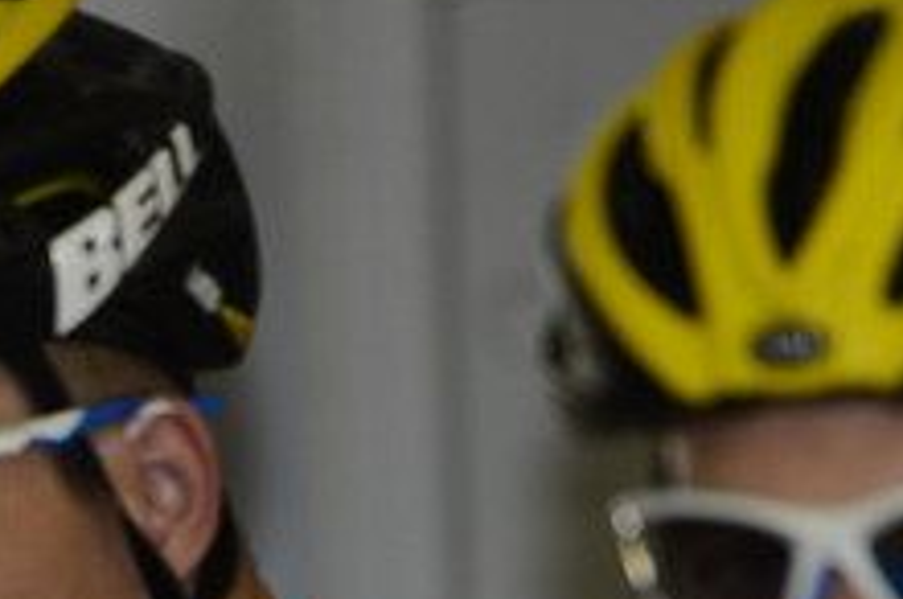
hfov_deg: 1.9
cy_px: 1116
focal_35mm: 1093
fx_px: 27376
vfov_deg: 1.3
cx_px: -238
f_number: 2.8
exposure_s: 1/250
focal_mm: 200
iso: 400
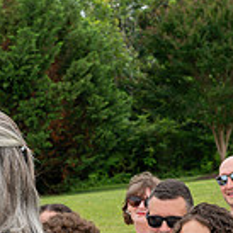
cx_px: -6
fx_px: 1196
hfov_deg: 11.0
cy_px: 266
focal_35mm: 157
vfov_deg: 11.0
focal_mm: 36
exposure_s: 1/250
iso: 140
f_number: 7.1
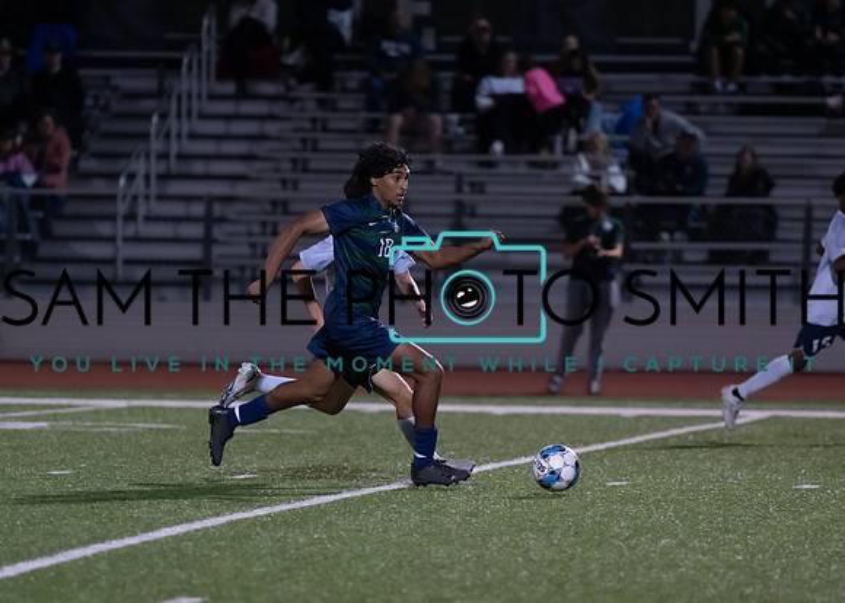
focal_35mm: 327
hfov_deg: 6.2
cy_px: 361
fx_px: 7842
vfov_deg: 4.4
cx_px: 397
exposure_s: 1/1000
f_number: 2.8
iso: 2500
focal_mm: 200
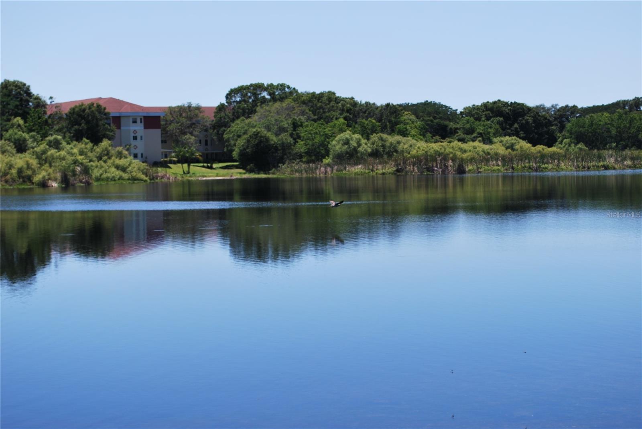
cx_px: 321
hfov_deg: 24.6
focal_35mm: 82
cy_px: 214
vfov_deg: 16.6
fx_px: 1473
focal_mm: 55
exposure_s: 1/250
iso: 100
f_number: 8
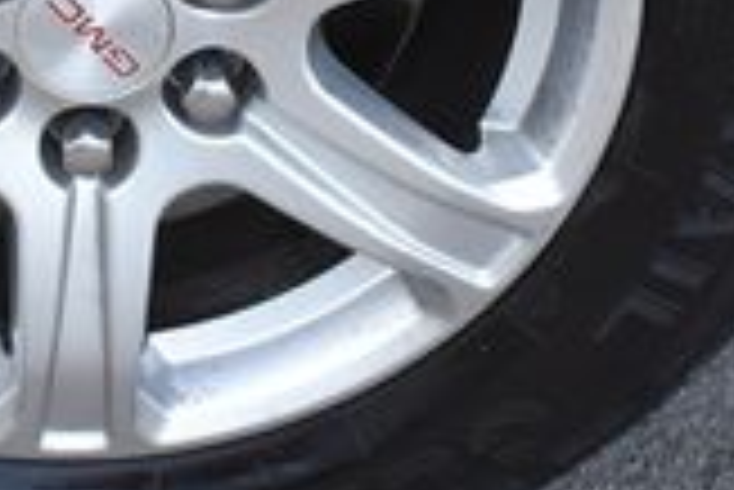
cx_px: 104
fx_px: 2163
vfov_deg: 12.5
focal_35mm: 106
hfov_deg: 19.0
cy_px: -164
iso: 640
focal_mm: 18
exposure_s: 1/250
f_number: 3.5
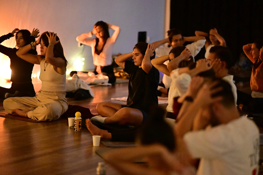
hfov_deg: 18.3
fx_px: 818
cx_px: 132
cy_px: 88
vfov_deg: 12.2
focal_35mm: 112
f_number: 1.2
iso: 6400
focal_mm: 75
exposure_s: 1/50
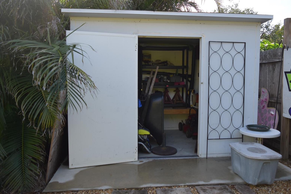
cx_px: 150
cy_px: 98
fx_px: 226
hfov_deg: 65.5
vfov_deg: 46.4
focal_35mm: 28
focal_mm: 18
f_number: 4
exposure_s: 1/1000
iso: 400
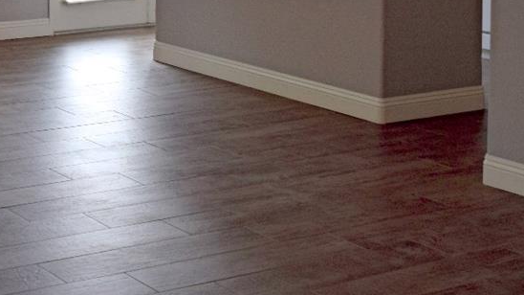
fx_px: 1195
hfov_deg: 23.0
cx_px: -74
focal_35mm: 86
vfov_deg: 13.4
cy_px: -115
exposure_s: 1/200
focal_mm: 20
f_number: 7.1
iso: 400
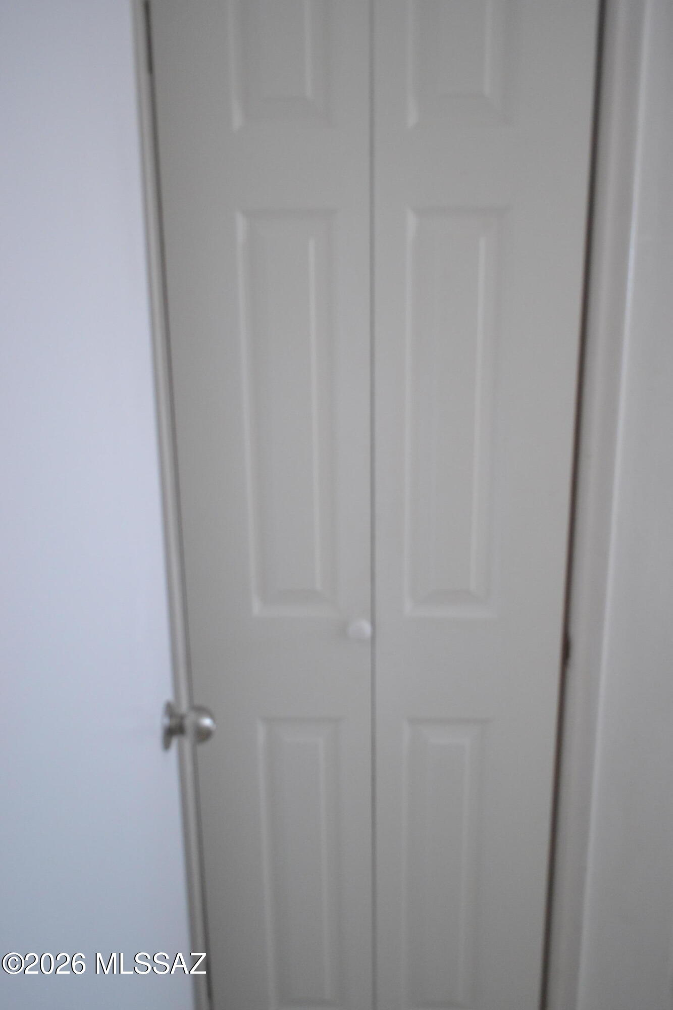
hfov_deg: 47.9
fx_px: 757
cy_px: 505
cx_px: 336
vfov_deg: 67.4
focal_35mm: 27
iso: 1250
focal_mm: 18
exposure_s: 1/60
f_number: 3.5
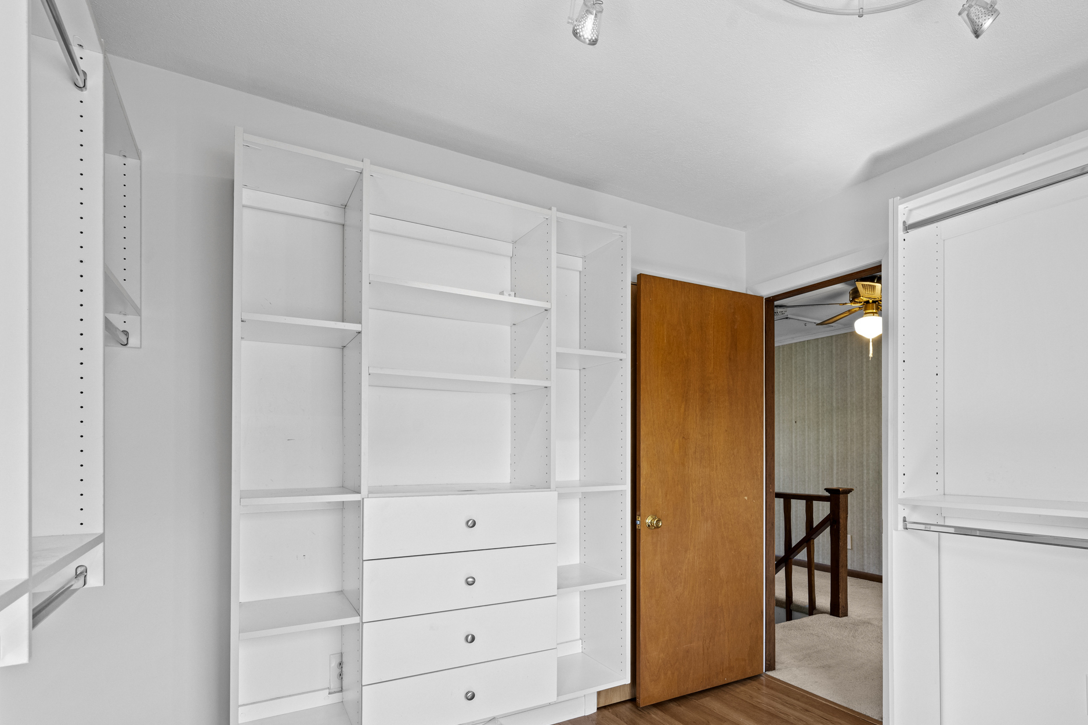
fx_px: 604
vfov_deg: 60.9
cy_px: 464
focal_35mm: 20
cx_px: 672
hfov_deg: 82.6
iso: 320
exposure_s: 1/5
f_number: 9
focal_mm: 15
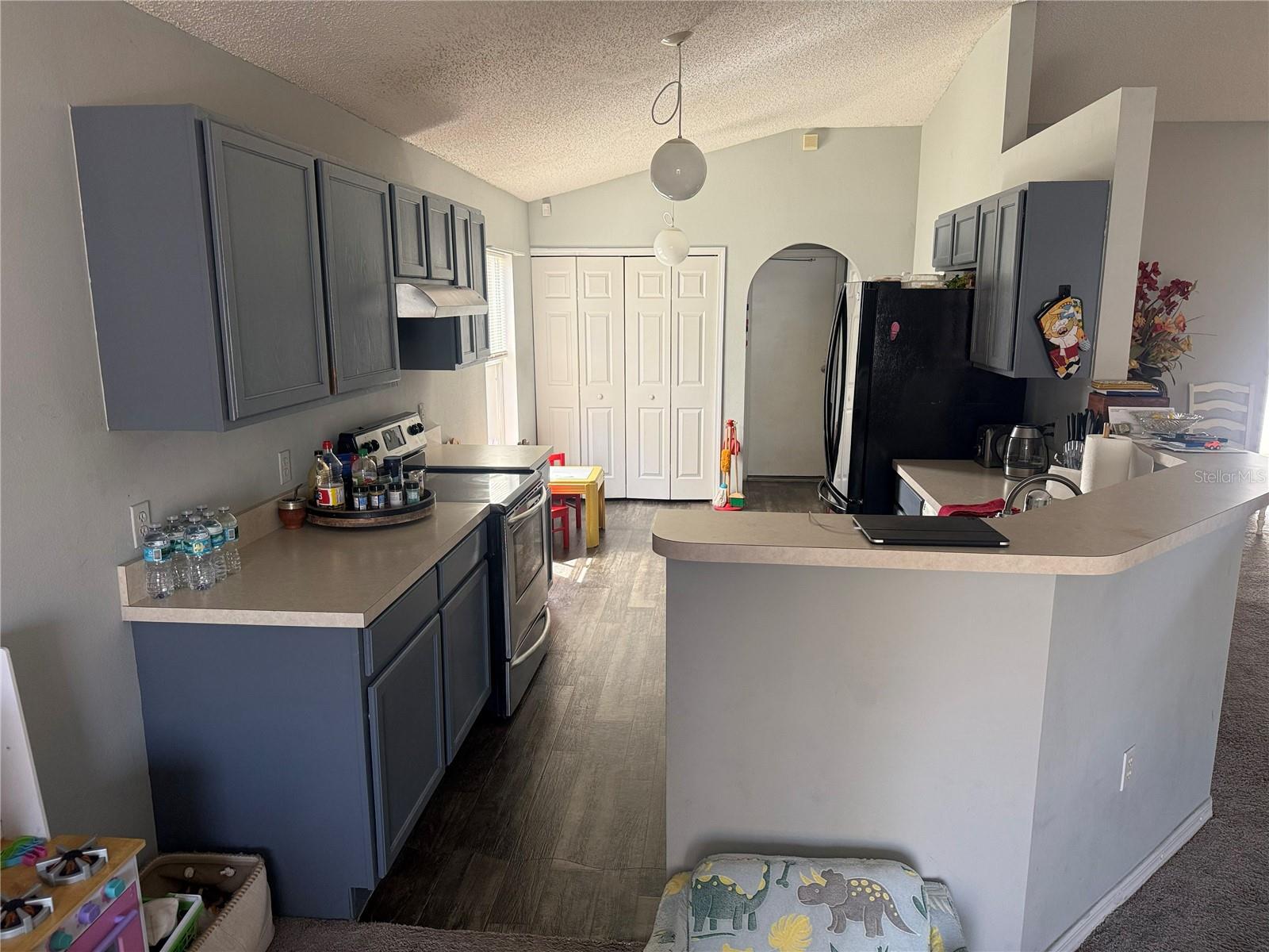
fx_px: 880
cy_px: 476
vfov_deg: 56.8
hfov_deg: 71.6
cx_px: 634
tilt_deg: -11.5
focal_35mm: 24
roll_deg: -0.5
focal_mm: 6.76
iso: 200
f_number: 1.78
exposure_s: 1/150
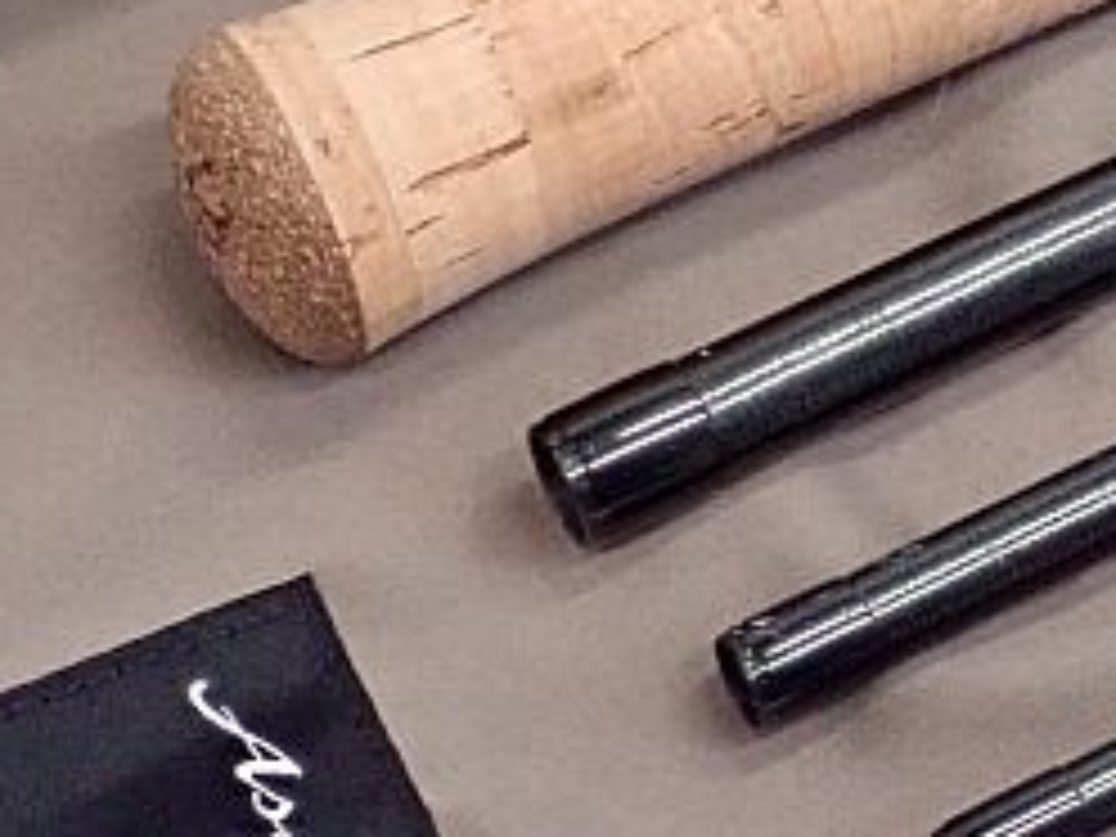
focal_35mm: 113
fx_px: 3643
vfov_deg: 12.9
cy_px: -40
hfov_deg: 16.4
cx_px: 1467
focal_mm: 6.42
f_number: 3.5
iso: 1000
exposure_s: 1/40
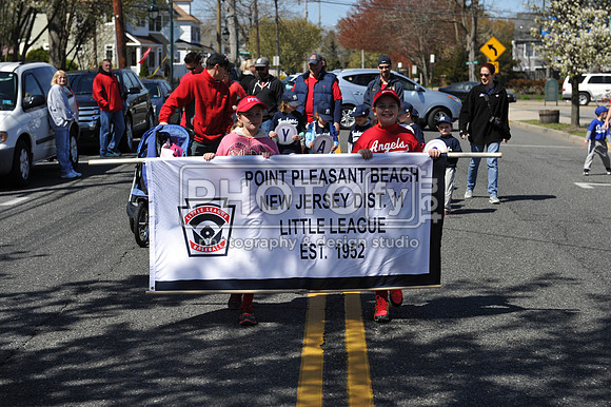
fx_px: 1187
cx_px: 306
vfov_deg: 19.4
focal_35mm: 70
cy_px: 204
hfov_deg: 28.9
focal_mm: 70
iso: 200
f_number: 5
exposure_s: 1/1250
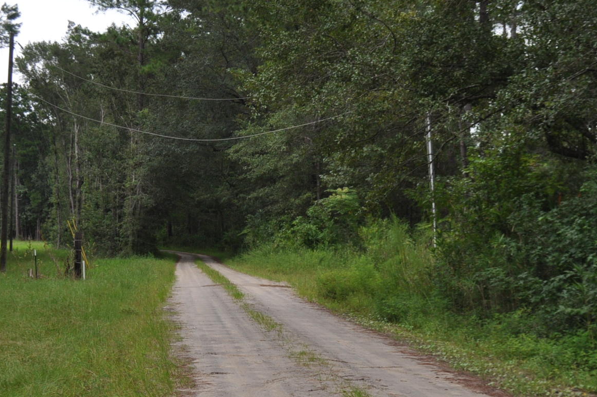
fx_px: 1474
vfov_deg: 15.2
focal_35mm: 89
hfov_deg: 22.9
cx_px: 296
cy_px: 320
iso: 400
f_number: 8
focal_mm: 32
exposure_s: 1/250
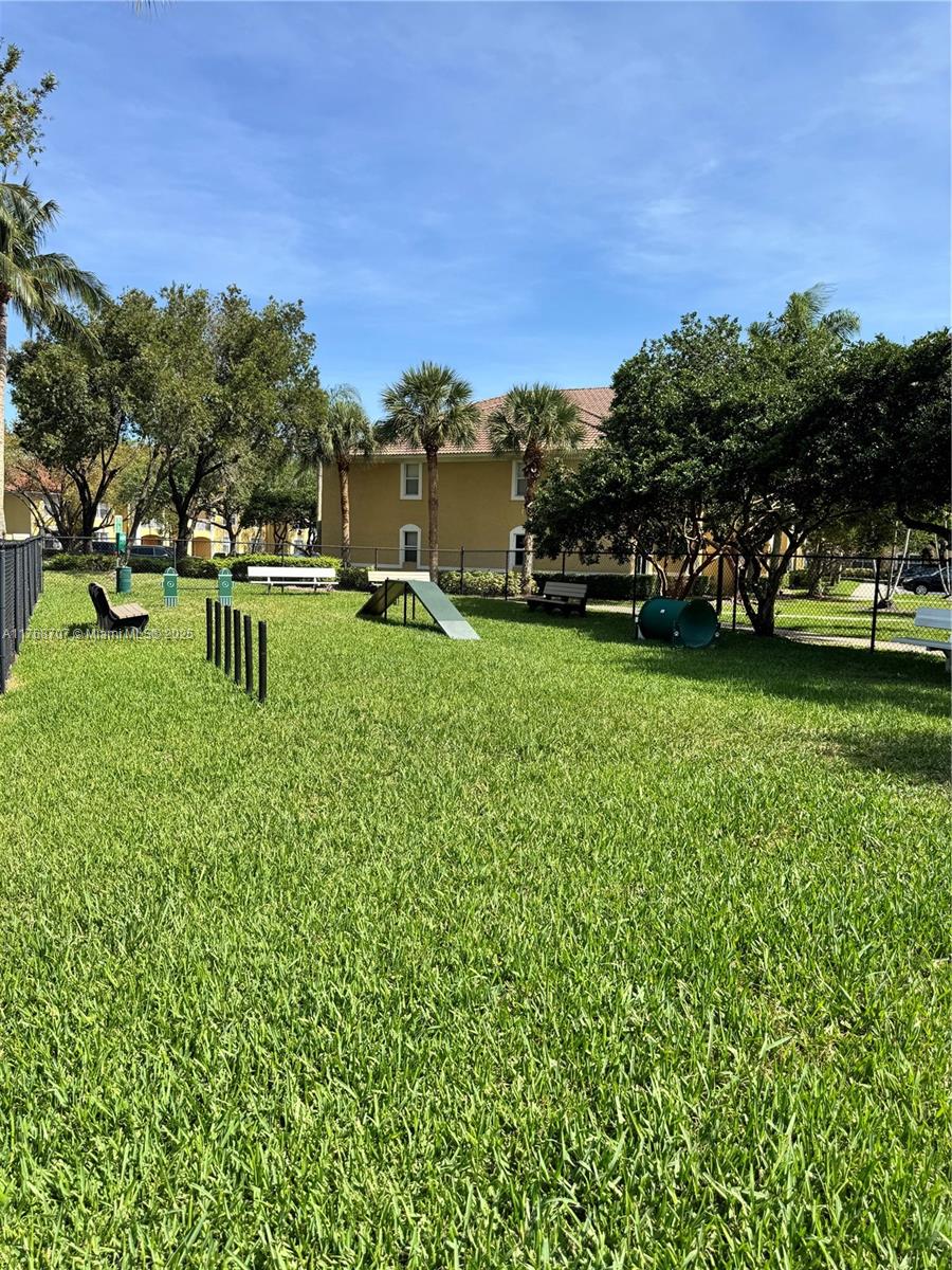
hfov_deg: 56.8
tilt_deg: -5.8
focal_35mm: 24
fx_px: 880
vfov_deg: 71.6
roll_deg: -1.0
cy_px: 635
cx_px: 476
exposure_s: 1/2604
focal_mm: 6.76
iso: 80
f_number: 1.78
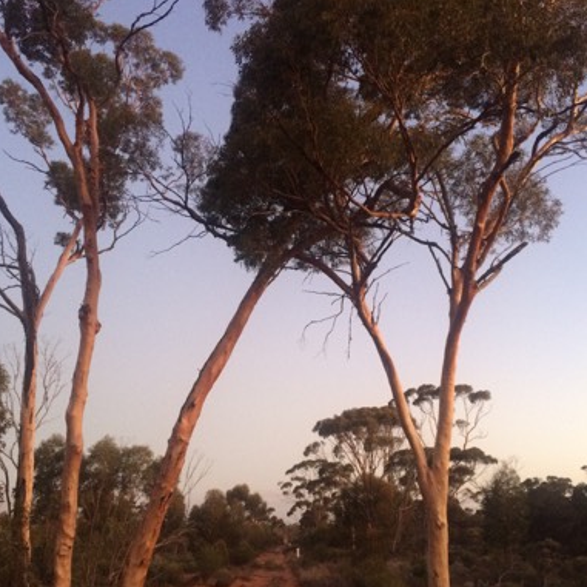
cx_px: 296
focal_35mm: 35
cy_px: 300
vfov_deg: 47.2
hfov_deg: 47.2
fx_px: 671
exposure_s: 1/15
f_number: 2.2
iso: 320
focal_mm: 4.15
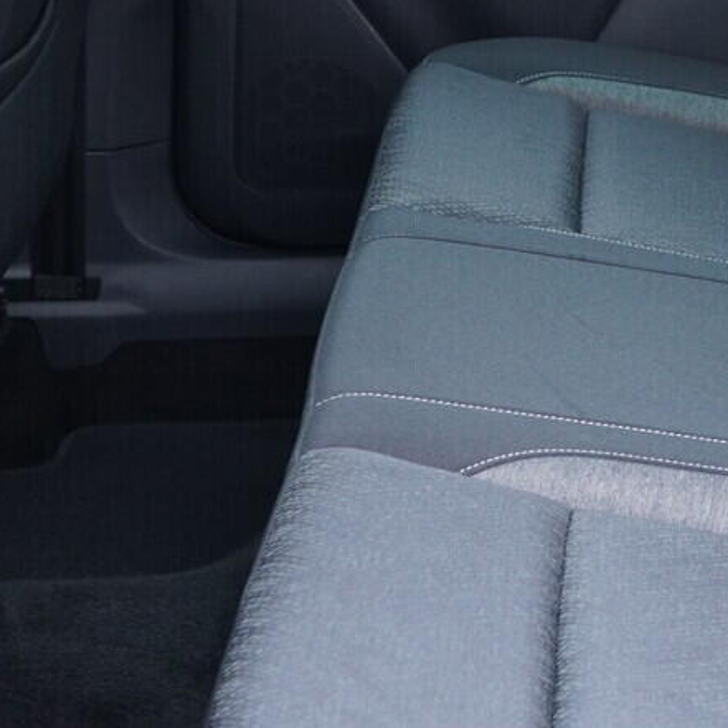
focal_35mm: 100
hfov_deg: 16.8
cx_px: 830
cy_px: 43
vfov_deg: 17.1
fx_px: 2379
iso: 800
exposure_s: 1/40
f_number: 2.8
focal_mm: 24
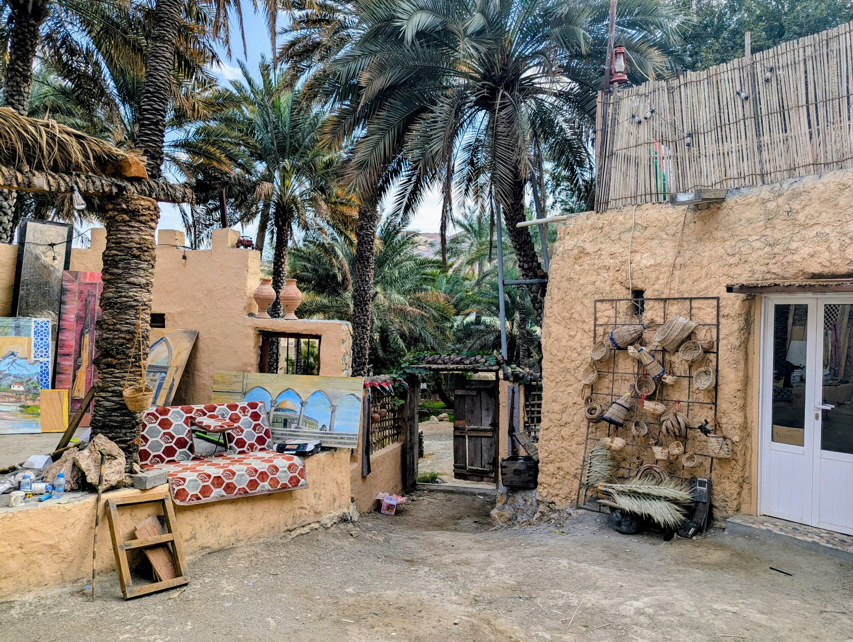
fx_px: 592
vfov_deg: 56.9
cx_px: 426
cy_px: 321
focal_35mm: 24
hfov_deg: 71.5
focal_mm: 6.81
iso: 41
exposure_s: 1/1088
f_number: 1.85
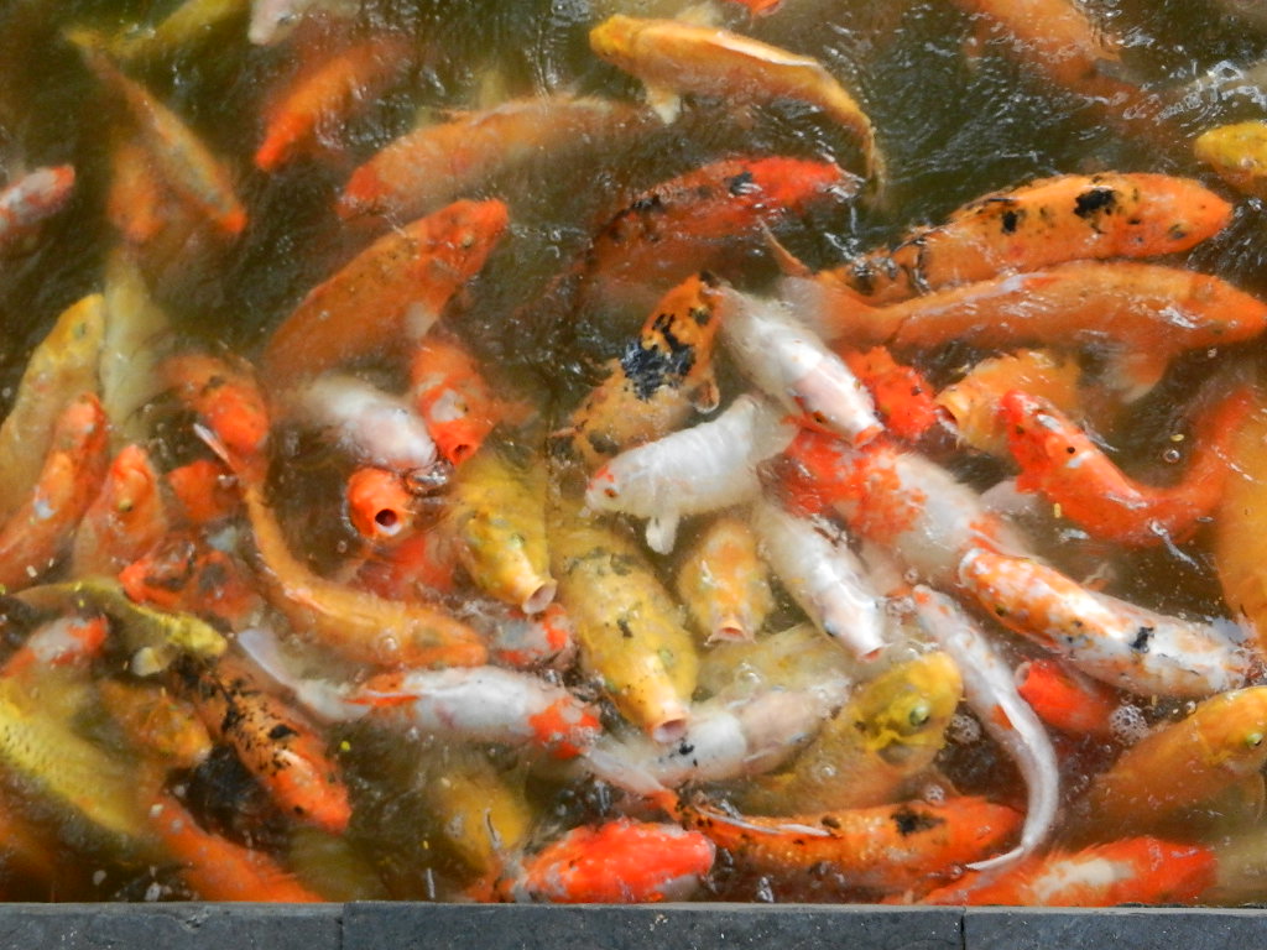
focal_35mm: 45
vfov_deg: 32.2
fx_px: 1647
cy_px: 475
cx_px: 634
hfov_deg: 42.1
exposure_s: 1/200
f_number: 4.2
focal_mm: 8.2
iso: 640
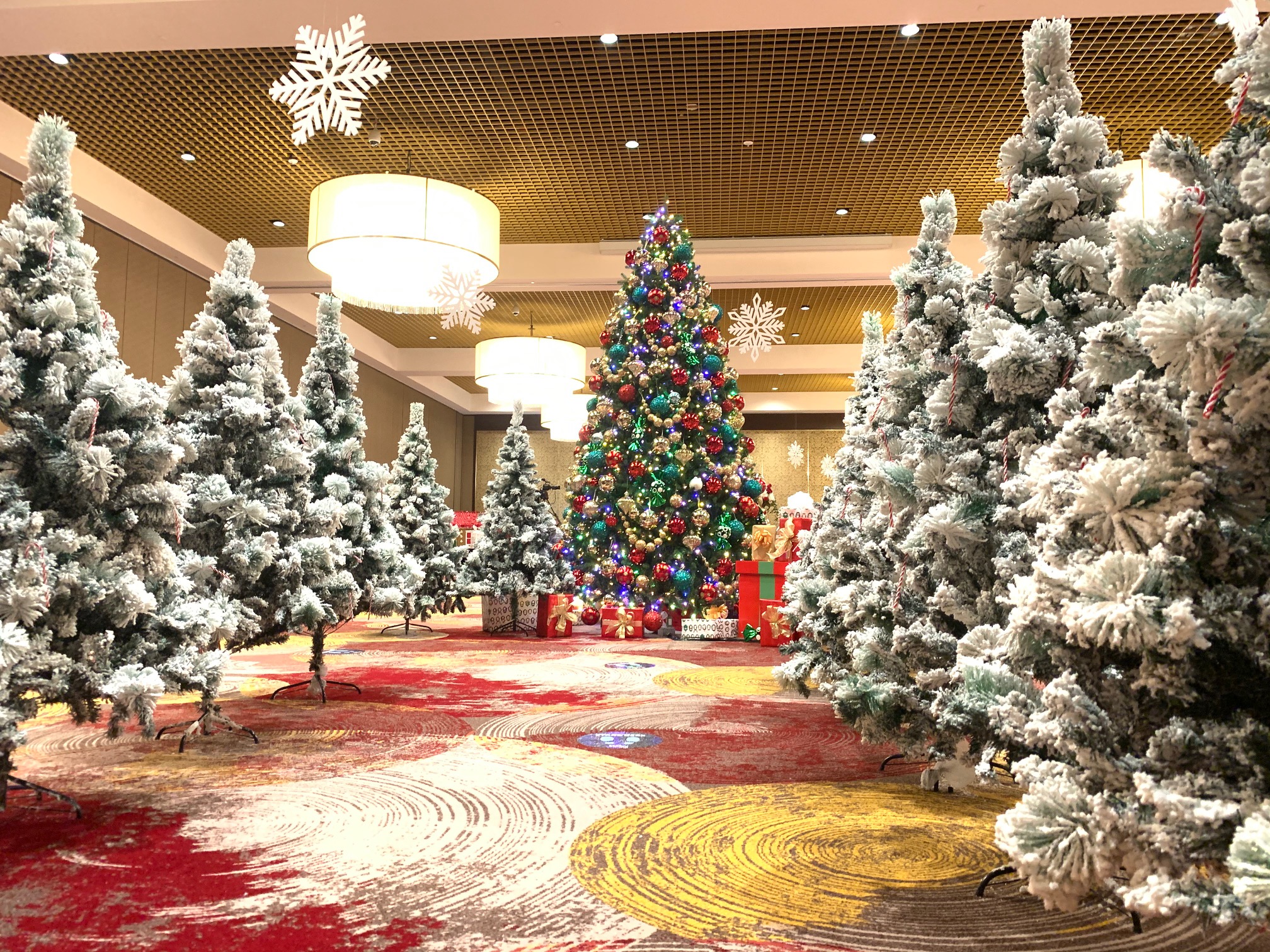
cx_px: 635
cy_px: 476
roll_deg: -1.5
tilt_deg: +3.6
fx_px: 954
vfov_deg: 53.1
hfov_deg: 67.3
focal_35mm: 26
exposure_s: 1/30
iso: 400
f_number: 1.8
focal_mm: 4.25
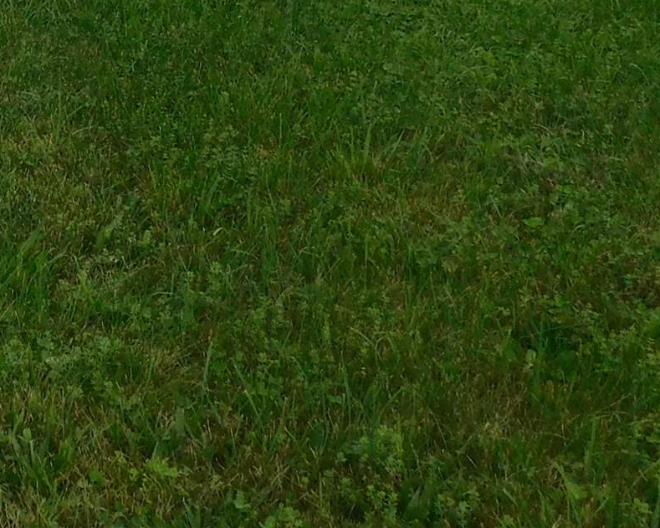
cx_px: -156
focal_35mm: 114
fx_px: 2227
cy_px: -311
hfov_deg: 16.1
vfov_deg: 12.7
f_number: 3.2
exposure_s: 1/1000
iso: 125
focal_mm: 5.3
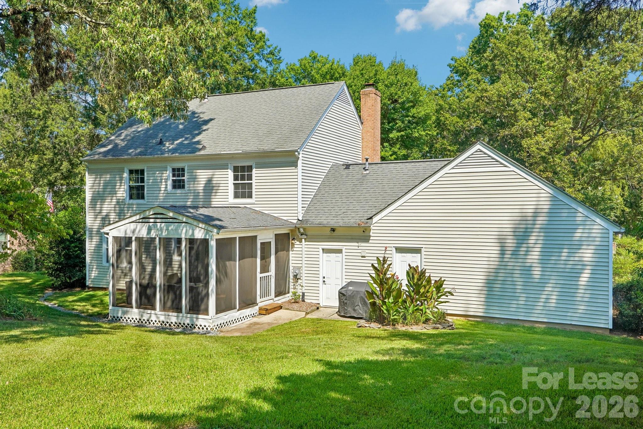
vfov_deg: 43.6
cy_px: 214
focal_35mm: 30
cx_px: 322
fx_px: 536
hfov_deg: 61.9
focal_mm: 20
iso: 100
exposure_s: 1/125
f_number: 8
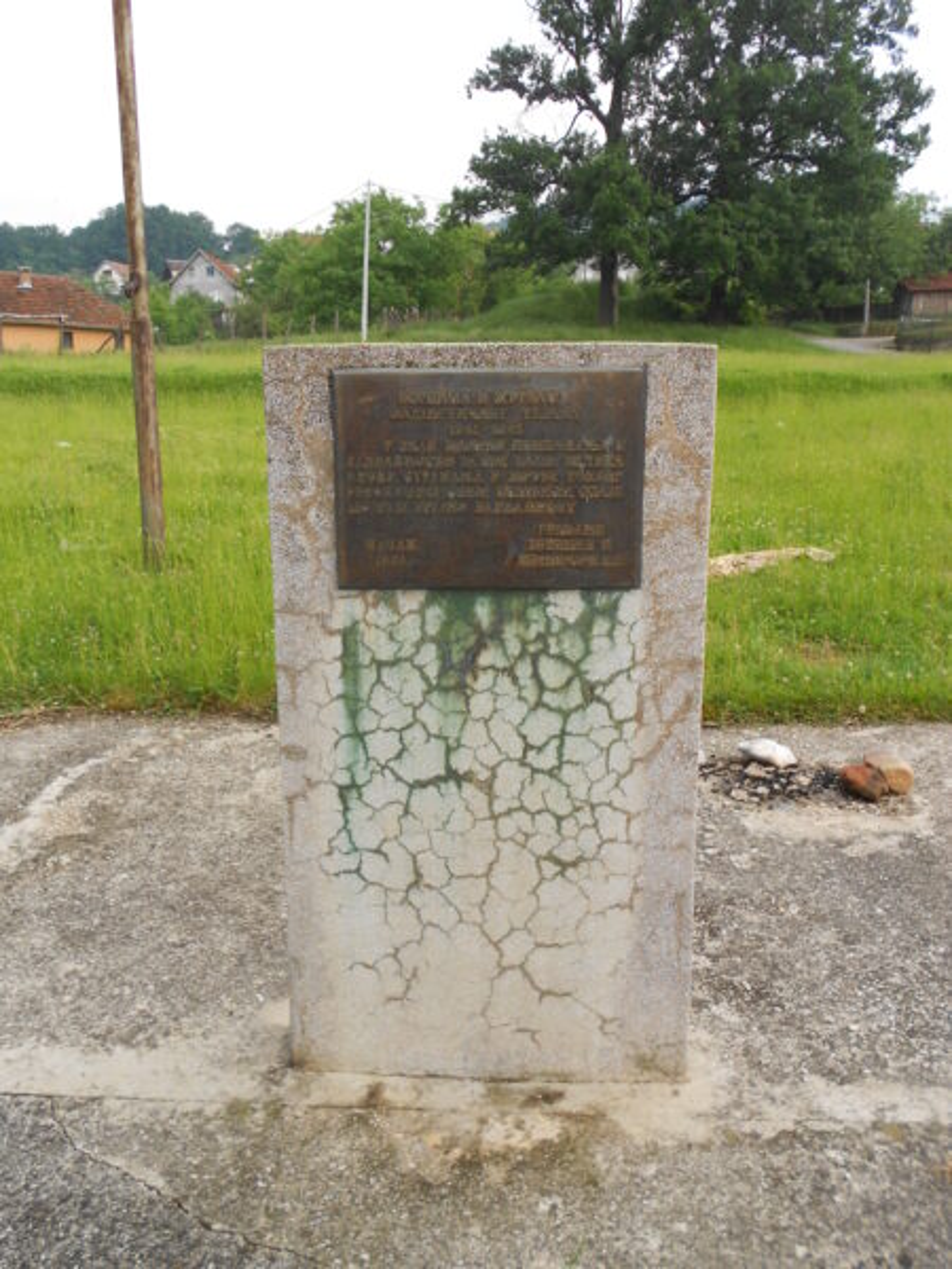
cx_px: 476
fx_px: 953
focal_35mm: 26
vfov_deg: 67.3
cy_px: 634
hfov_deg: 53.1
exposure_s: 1/250
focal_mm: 4.6
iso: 80
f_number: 3.2
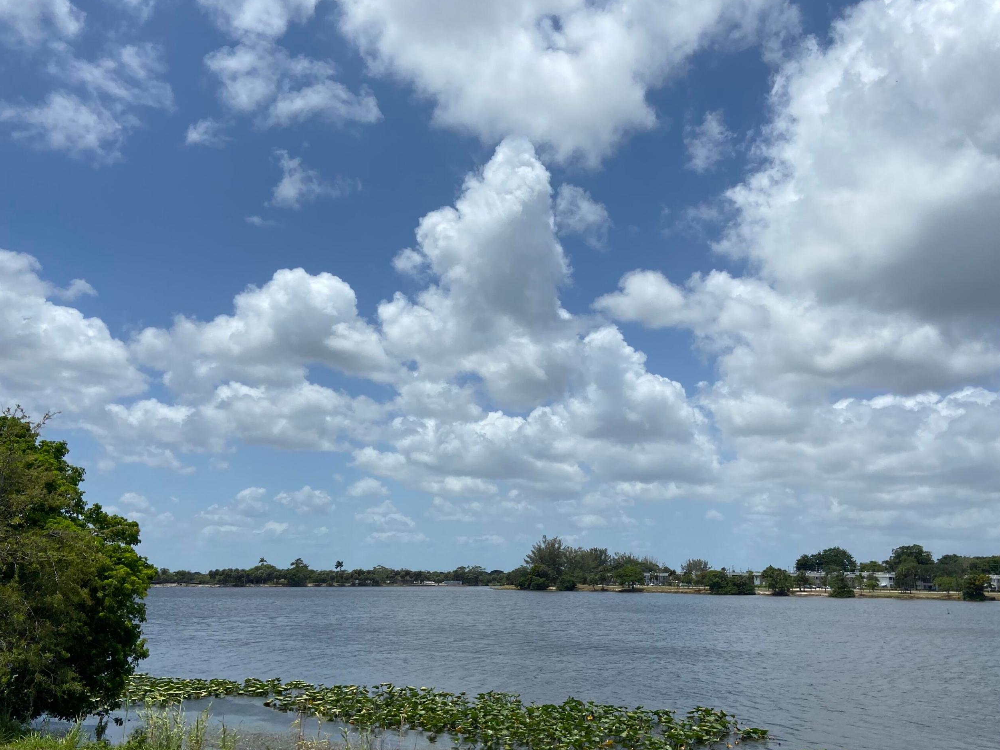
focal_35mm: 30
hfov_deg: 59.9
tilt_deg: +9.4
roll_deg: -0.8
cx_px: 537
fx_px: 867
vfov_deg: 46.7
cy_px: 421
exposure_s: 1/7692
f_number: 1.8
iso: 32
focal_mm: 4.25
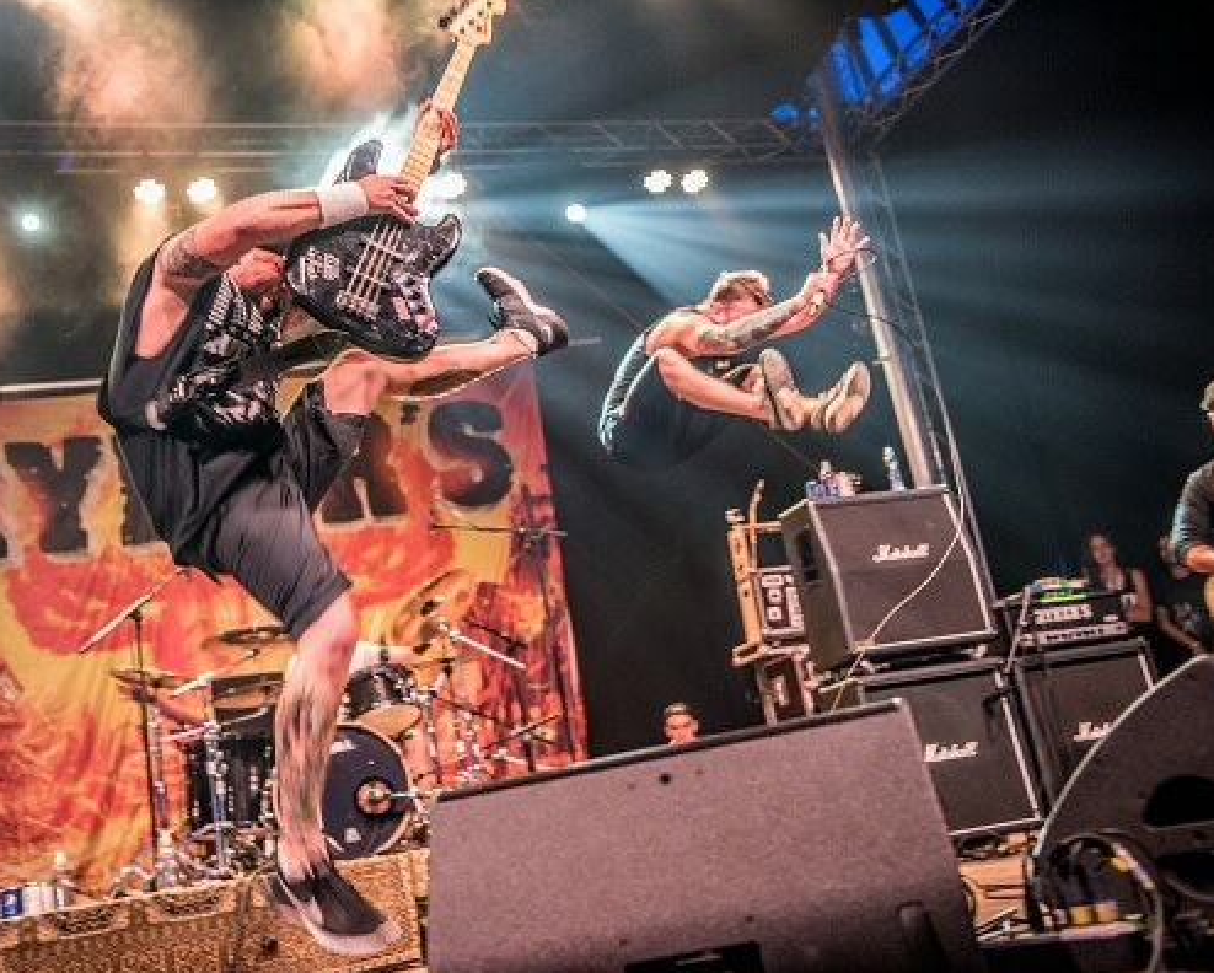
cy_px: 484
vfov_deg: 36.5
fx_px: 1474
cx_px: 519
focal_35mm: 41
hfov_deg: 44.6
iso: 1250
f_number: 2.8
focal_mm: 36
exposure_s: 1/100
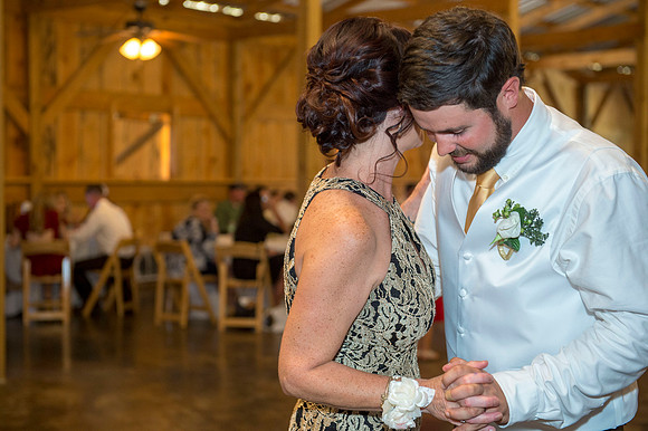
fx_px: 1115
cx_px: 324
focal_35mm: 62
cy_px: 216
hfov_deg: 32.4
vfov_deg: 21.9
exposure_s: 1/125
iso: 1600
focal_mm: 62
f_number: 4
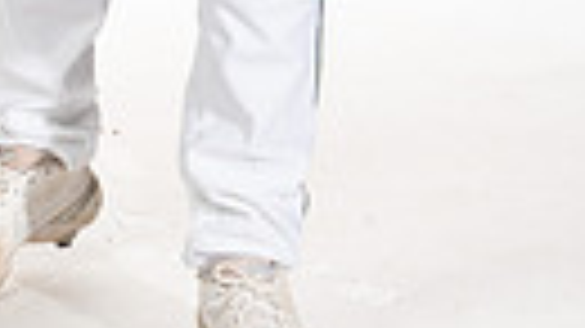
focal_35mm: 206
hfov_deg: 10.3
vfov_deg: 5.6
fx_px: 3194
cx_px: -58
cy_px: -616
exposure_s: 1/250
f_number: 6.3
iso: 400
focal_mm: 57
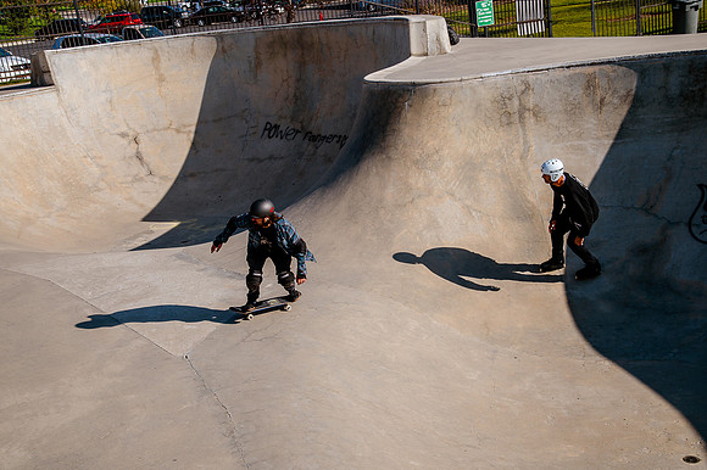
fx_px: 981
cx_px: 354
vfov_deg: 27.0
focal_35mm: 50
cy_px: 235
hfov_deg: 39.6
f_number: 10
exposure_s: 1/500
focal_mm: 50
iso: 200
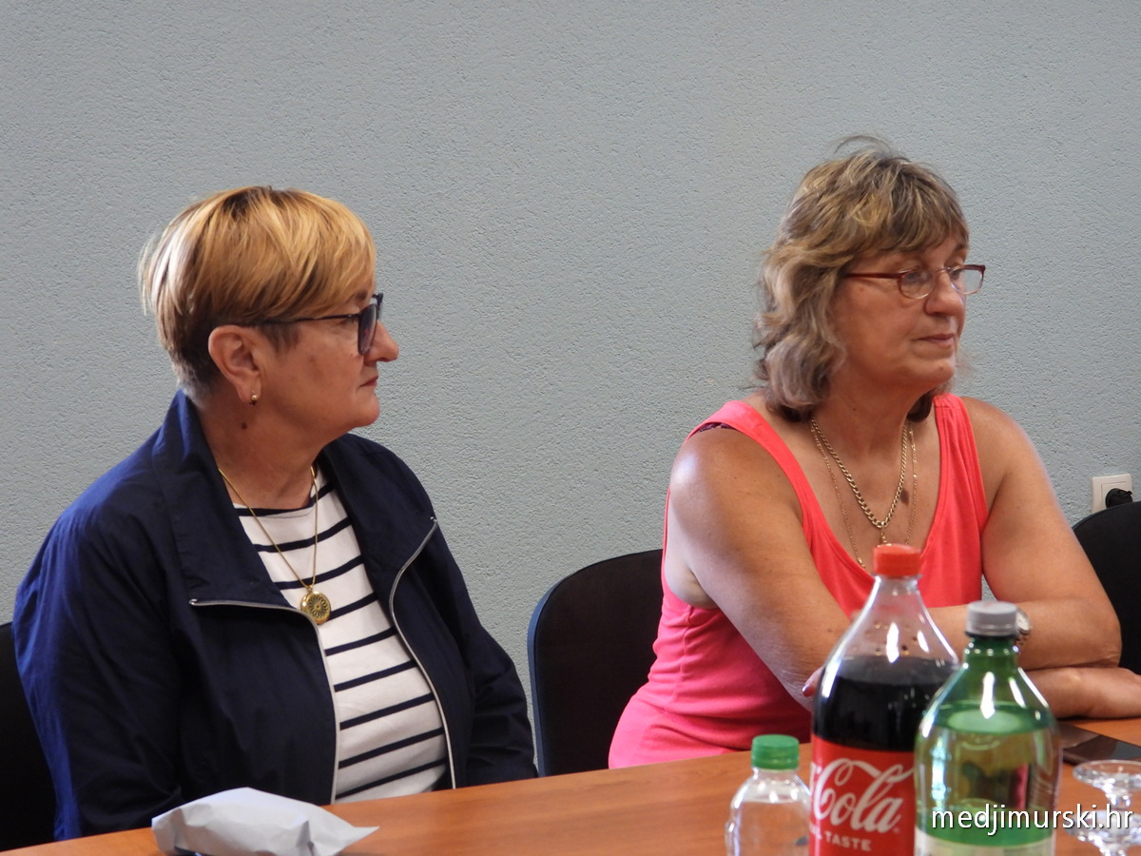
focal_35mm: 85
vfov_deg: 17.4
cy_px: 428
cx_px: 570
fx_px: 2802
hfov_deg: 23.0
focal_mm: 15.3
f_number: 3.5
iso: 400
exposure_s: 1/30
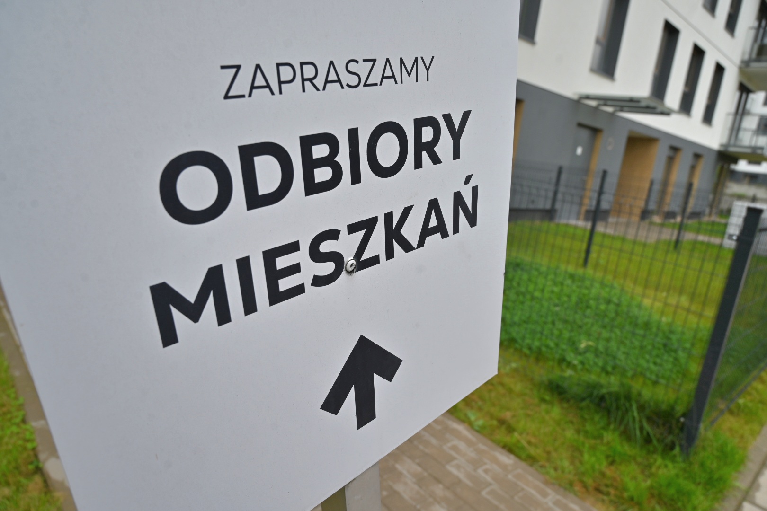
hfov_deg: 73.7
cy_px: 256
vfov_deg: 53.1
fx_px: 511
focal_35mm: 24
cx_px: 384
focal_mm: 24
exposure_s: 1/323
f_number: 7.1
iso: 100
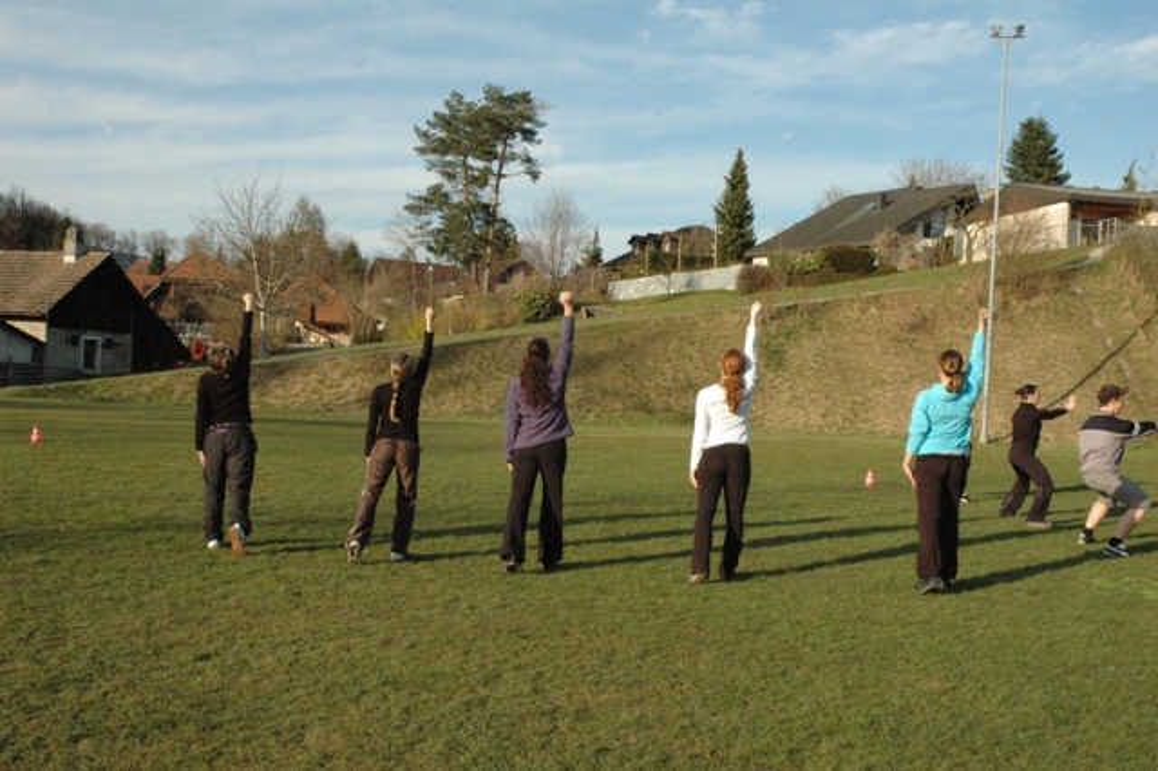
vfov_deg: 33.0
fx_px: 1302
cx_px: 579
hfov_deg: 47.9
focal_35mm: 40
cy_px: 386
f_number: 14
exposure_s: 1/800
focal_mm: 27
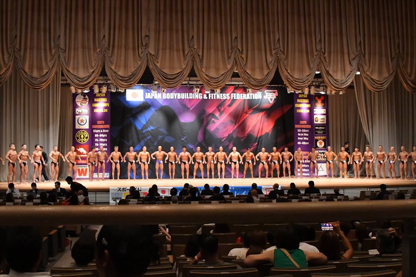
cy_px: 138
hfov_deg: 46.4
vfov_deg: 31.9
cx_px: 208
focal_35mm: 42
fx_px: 485
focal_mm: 28
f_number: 5.6
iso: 11400
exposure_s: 1/400
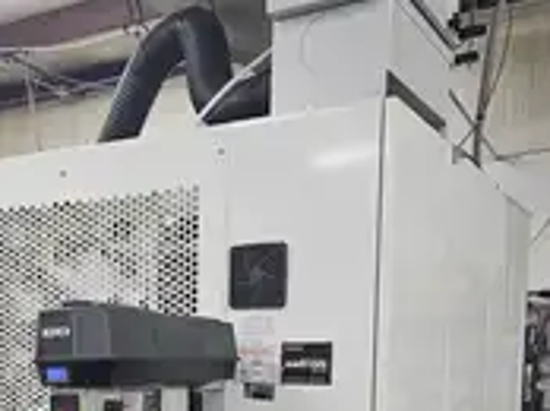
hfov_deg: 35.7
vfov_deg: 25.9
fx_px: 841
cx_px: 161
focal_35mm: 53
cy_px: 424
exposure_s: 1/120
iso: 320
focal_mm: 6.3
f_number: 1.7
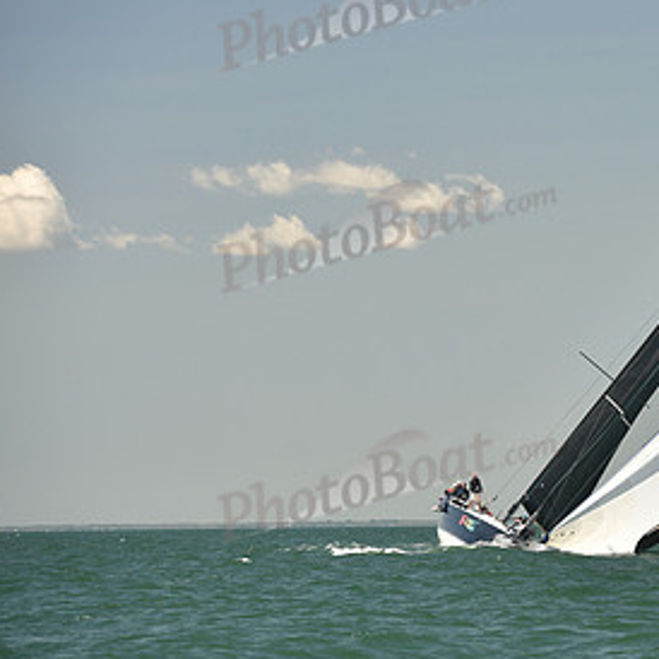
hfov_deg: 7.7
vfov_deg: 7.8
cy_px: 321
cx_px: 683
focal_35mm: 225
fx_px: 4846
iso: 250
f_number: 4.5
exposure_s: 1/800
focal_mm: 125
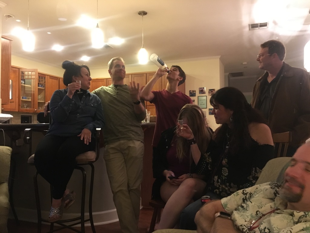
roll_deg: +1.1
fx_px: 260
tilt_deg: +1.1
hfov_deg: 61.7
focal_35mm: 29
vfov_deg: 48.2
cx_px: 155
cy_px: 116
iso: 320
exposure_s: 1/15
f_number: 2.2
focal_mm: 4.15
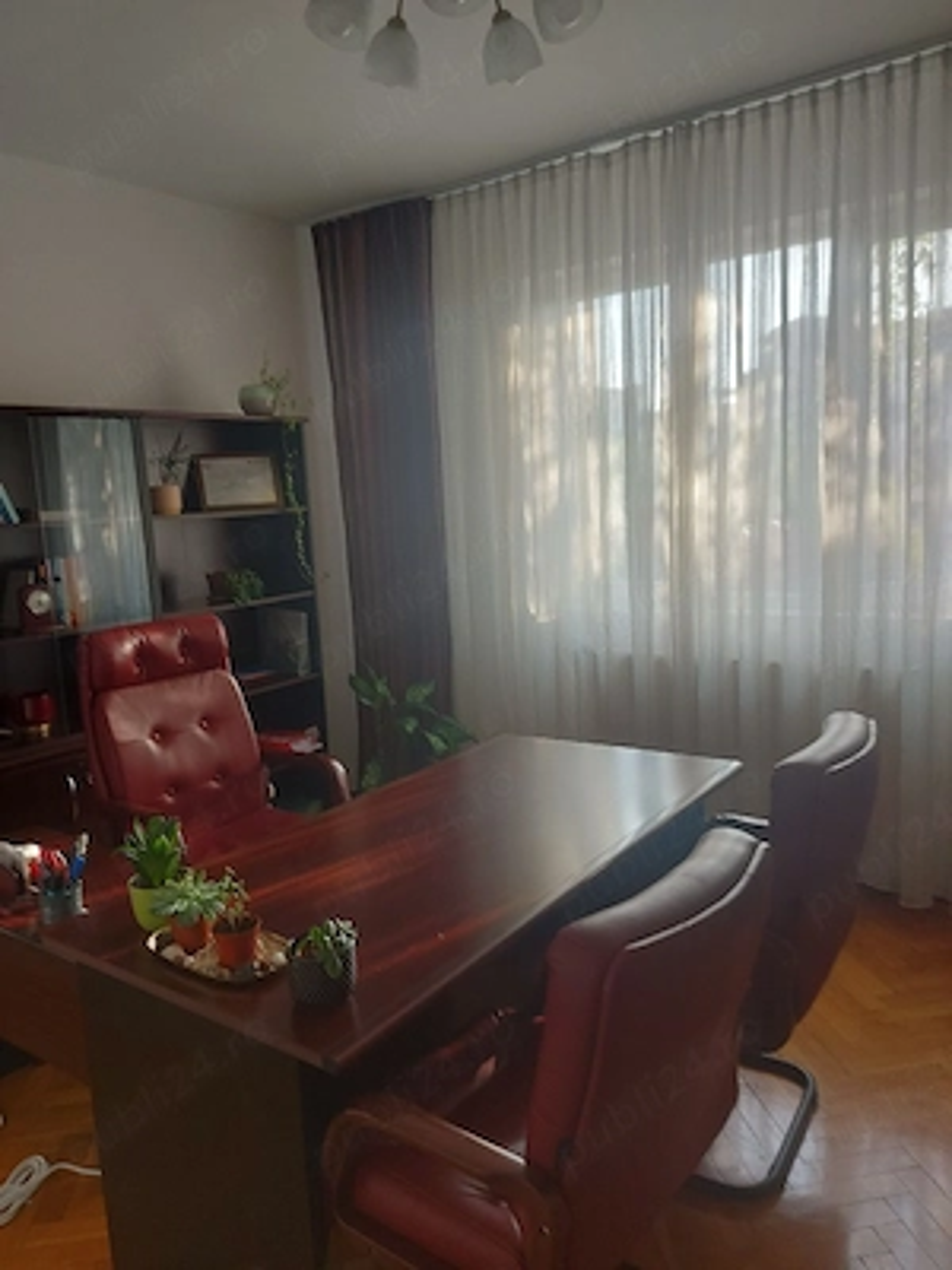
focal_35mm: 24
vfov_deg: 71.6
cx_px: 476
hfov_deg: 56.8
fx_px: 880
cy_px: 635
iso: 32
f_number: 1.8
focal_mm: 5.23
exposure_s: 1/50
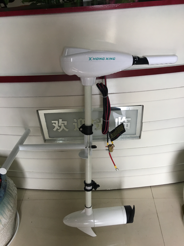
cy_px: 123
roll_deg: +4.4
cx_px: 92
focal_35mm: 29
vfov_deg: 61.7
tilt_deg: -33.4
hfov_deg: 48.2
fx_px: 206
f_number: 2.2
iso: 50
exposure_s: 1/17
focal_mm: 4.15
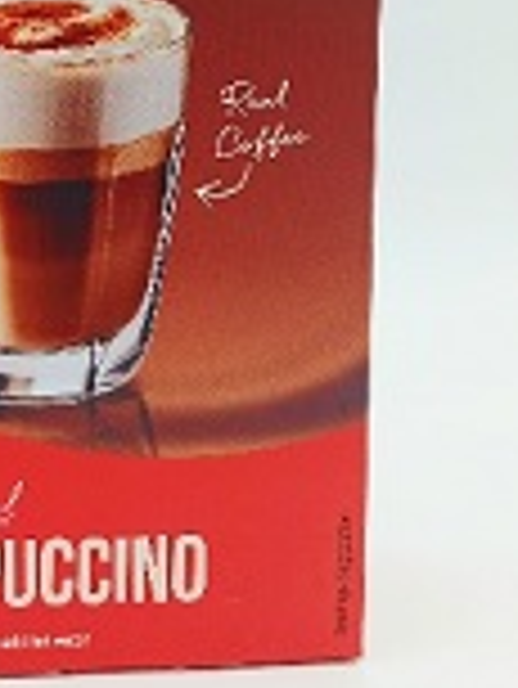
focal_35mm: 82
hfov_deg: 17.6
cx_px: 5
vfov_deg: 23.5
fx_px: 1634
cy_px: 139
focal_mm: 4
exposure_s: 1/103
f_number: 1.8
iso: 20
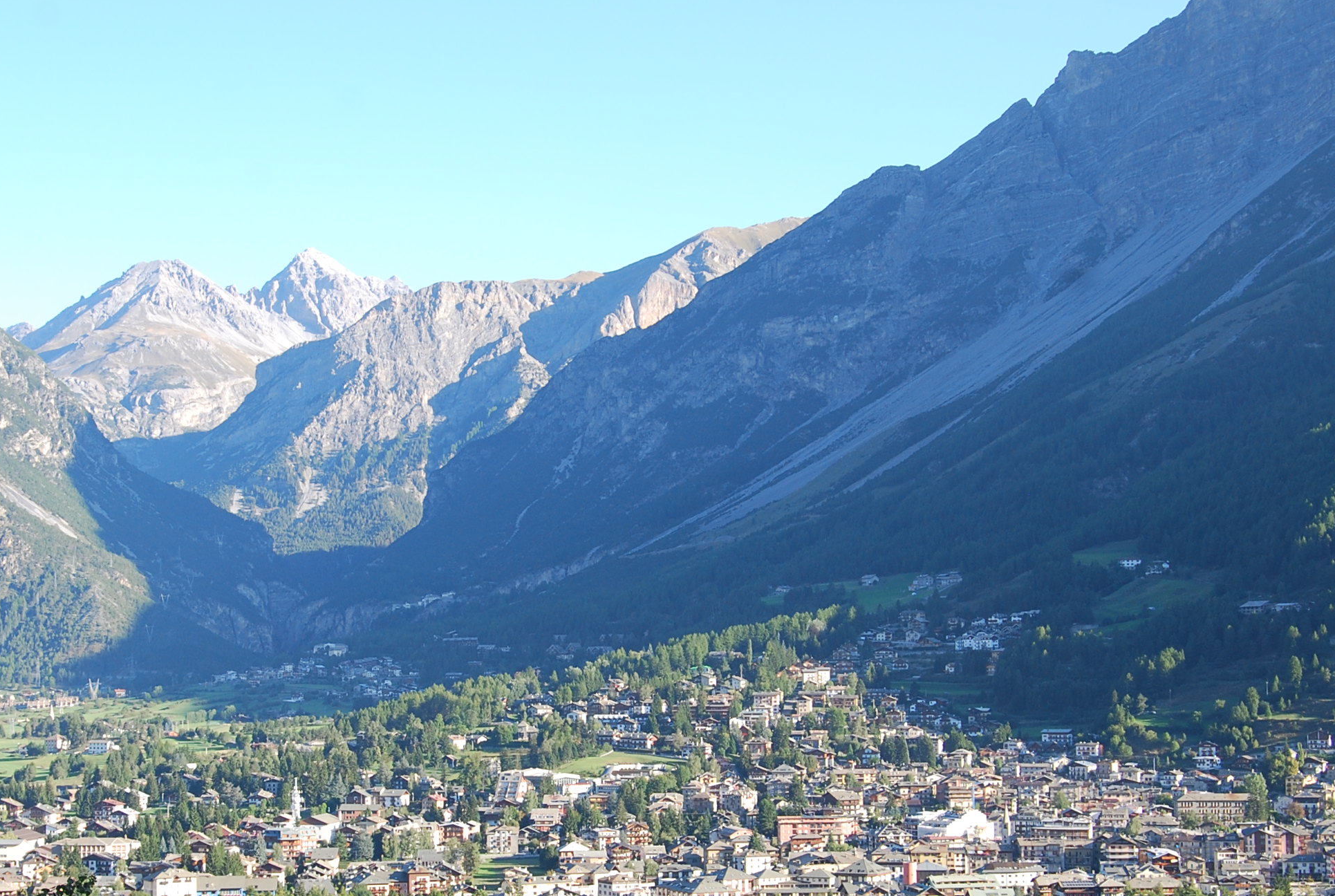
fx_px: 2341
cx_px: 538
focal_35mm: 63
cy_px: 554
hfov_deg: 31.7
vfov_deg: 21.6
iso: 200
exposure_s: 1/100
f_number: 9
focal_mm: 28
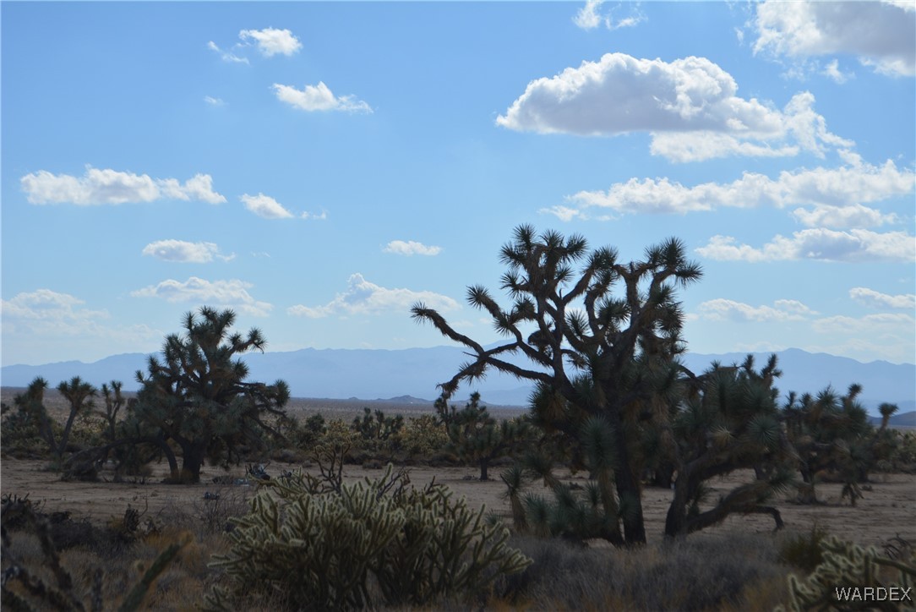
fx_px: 2100
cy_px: 306
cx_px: 458
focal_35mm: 82
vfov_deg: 16.6
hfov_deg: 24.6
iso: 360
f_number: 8
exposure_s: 1/2000
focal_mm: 55
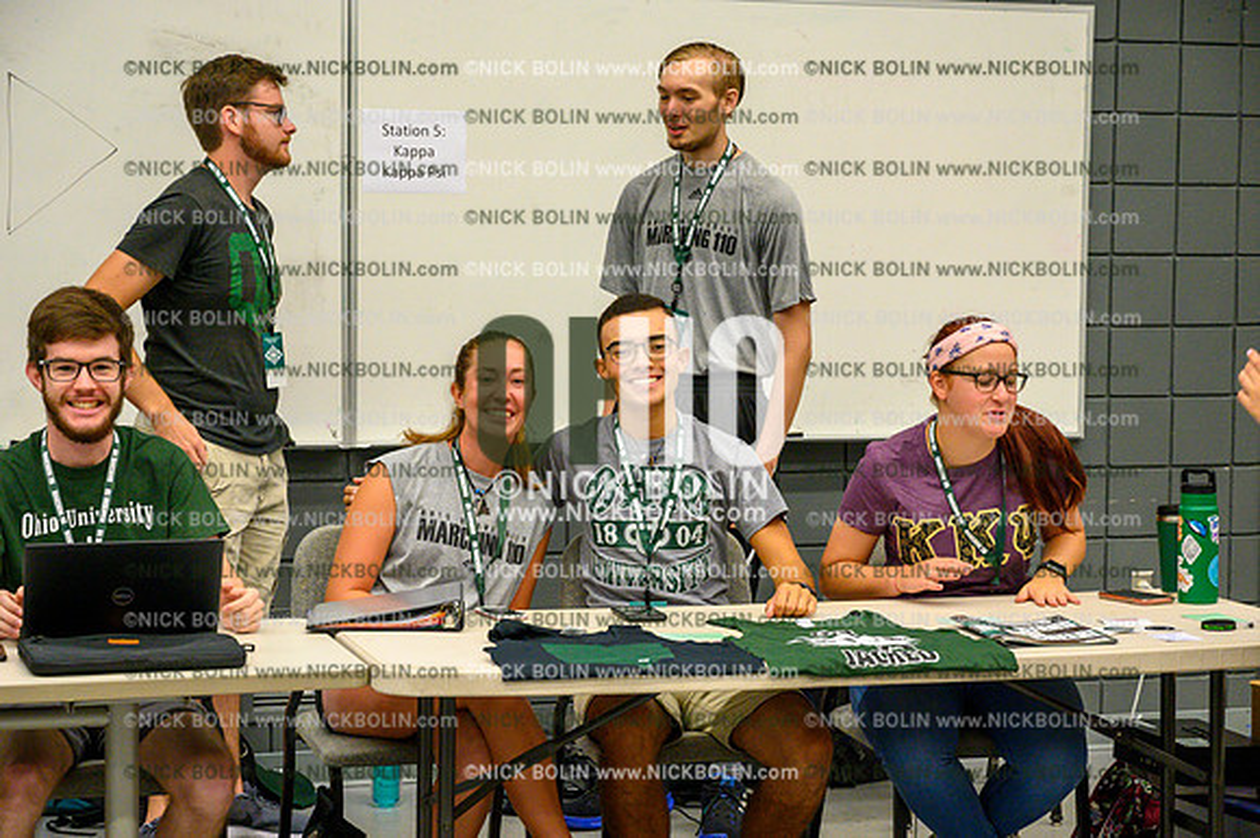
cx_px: 630
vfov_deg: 19.4
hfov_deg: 28.9
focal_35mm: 70
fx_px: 2449
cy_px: 419
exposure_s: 1/250
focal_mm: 70
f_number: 5.6
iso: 6400
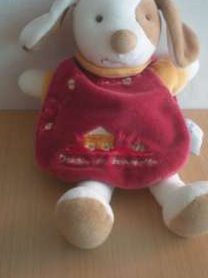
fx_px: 426
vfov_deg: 36.1
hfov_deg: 27.4
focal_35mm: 53
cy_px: 111
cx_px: 106
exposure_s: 1/60.7
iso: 111
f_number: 3.1
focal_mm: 6.3
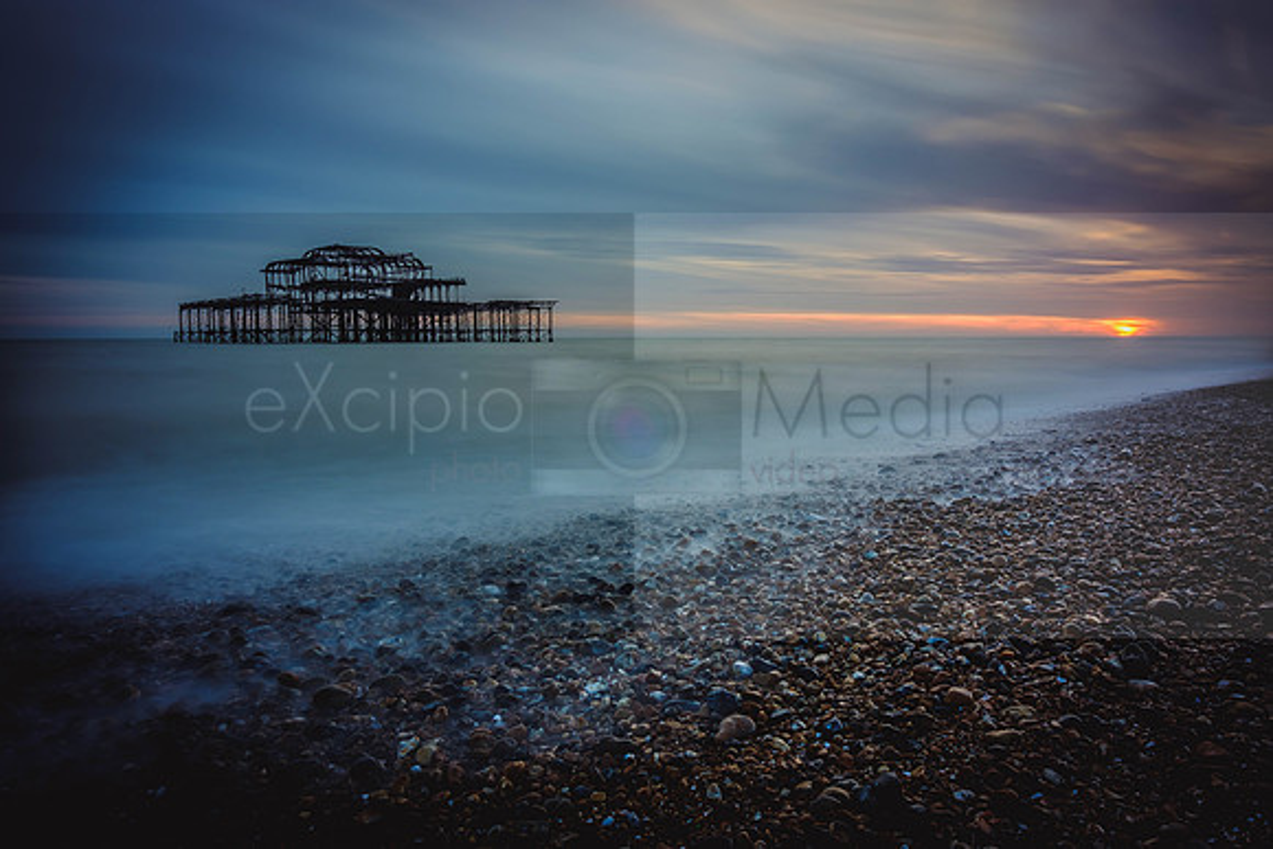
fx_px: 855
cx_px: 636
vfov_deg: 52.8
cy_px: 424
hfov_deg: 73.3
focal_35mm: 24
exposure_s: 30
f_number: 8
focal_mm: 15.9
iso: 250
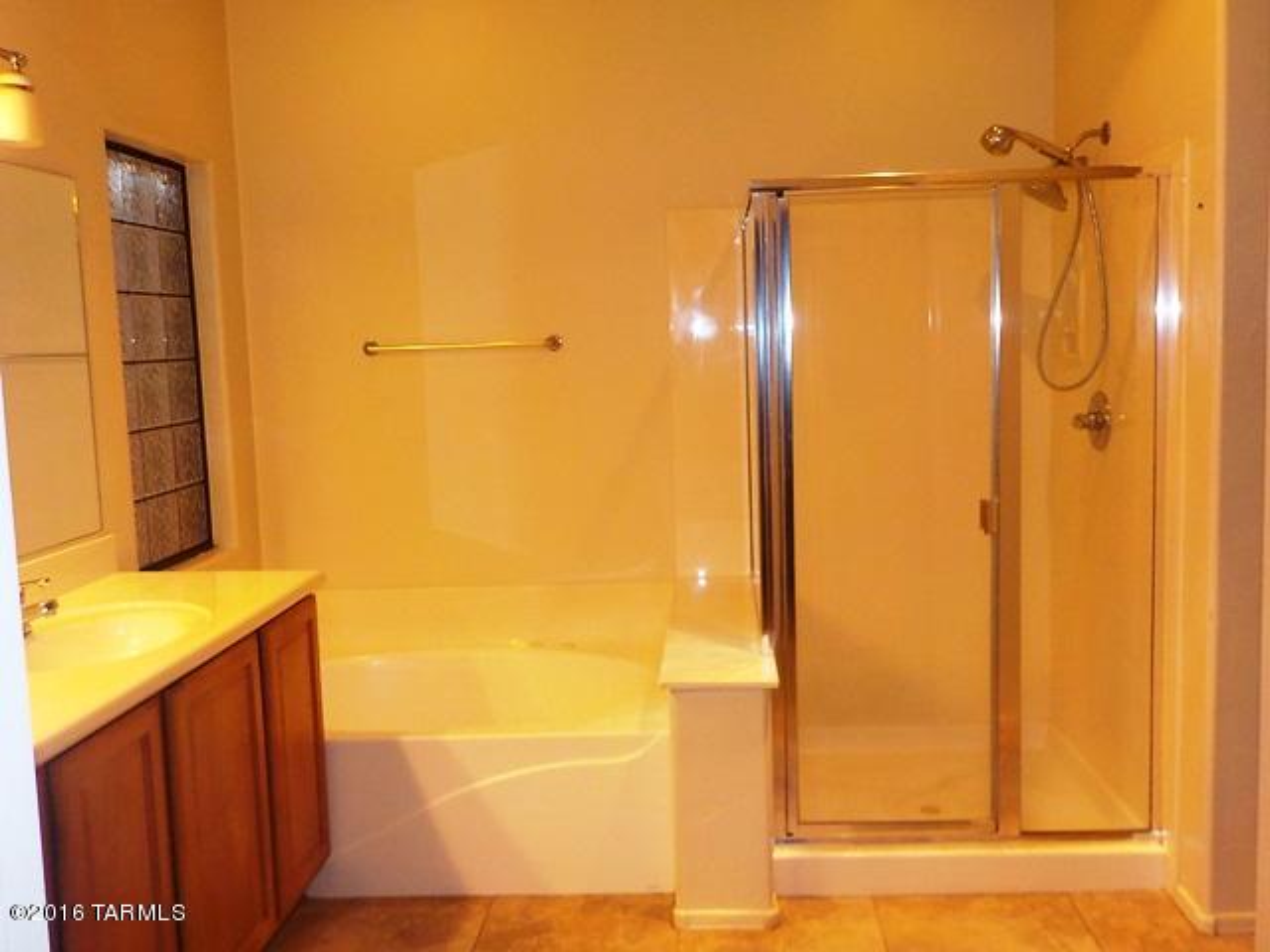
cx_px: 635
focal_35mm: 30
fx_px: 1101
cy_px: 476
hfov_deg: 60.0
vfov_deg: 46.8
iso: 250
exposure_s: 1/30
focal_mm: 4.1
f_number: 3.3
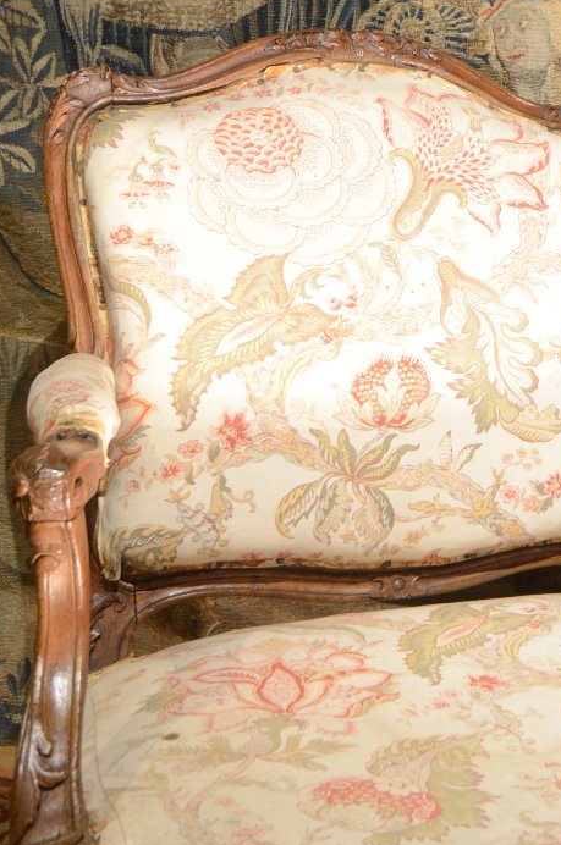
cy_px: 371
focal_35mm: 52
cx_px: 458
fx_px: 1220
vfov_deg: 38.2
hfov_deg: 25.4
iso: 100
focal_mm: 20
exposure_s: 1.3
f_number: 5.6
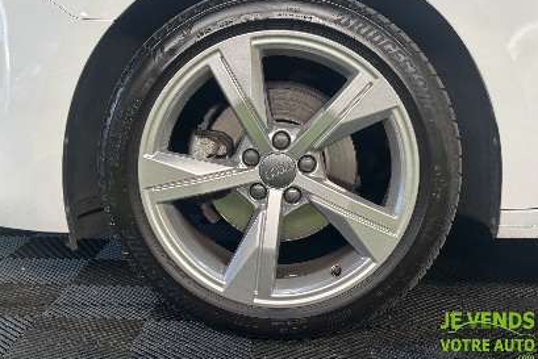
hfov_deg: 36.2
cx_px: 268
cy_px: 156
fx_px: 822
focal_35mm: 55
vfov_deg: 24.6
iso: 50
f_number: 1.6
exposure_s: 1/67
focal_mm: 5.96
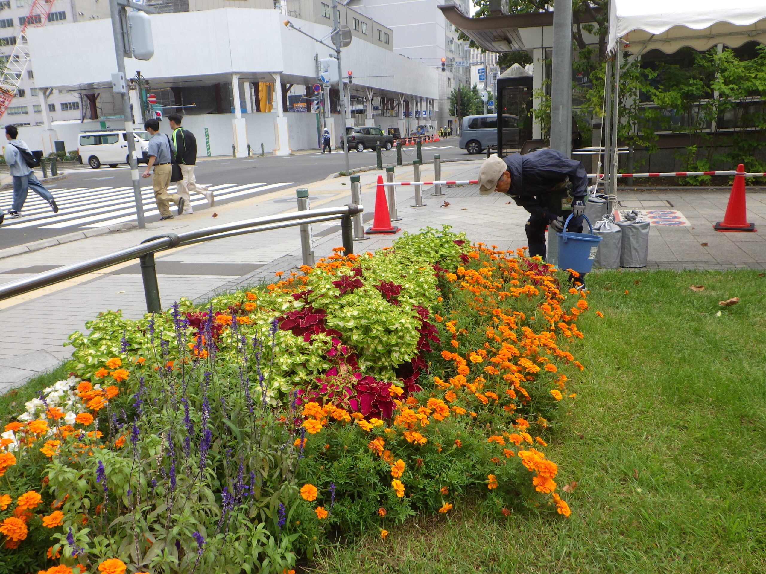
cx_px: 383
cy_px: 287
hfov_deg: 63.4
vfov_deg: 49.7
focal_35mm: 28
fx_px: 620
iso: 125
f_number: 4.2
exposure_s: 1/250
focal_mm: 5
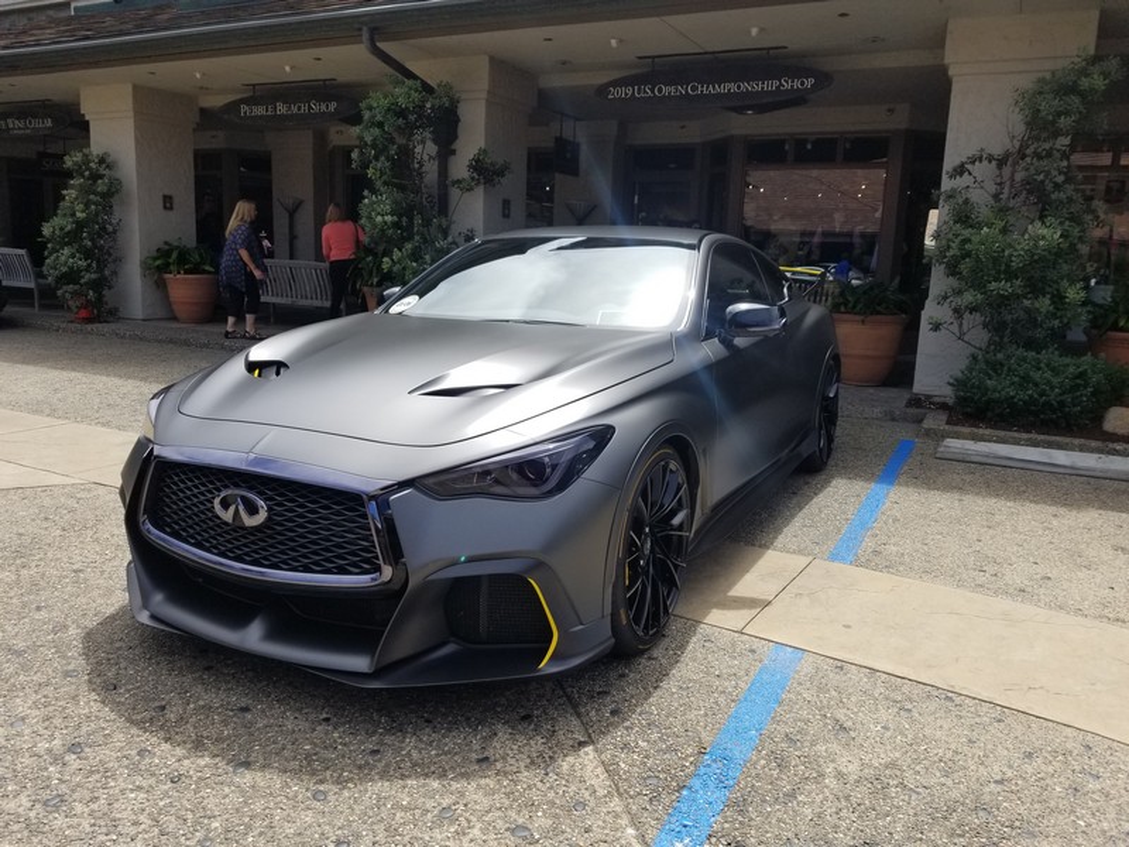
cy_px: 424
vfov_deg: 53.1
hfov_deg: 67.3
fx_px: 848
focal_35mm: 26
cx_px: 564
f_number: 1.7
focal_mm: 4.25
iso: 50
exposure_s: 1/1864
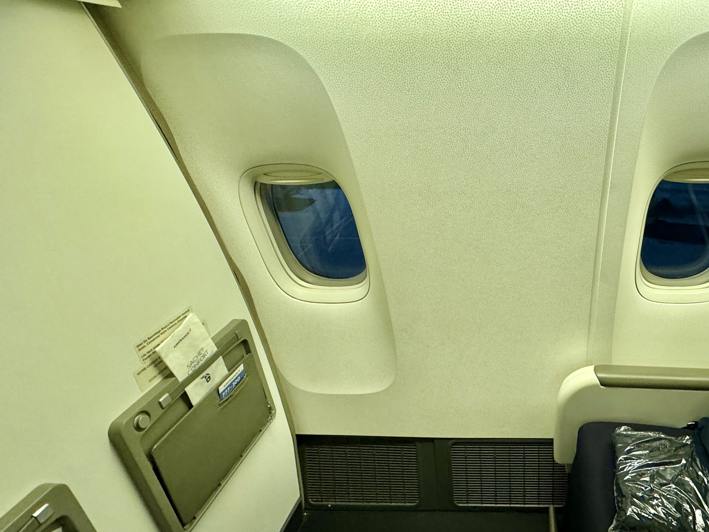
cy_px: 276
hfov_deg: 71.7
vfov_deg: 61.1
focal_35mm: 22
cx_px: 522
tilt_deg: -26.6
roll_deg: +1.7
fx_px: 451
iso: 320
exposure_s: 1/79
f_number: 2.2
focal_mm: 2.22
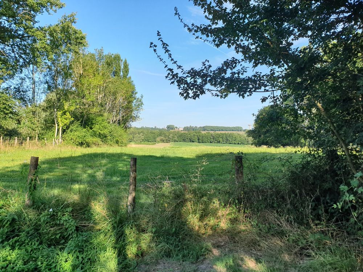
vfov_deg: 53.1
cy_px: 136
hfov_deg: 67.3
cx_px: 182
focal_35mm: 26
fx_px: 273
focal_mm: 4.3
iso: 50
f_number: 2.4
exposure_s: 1/1013
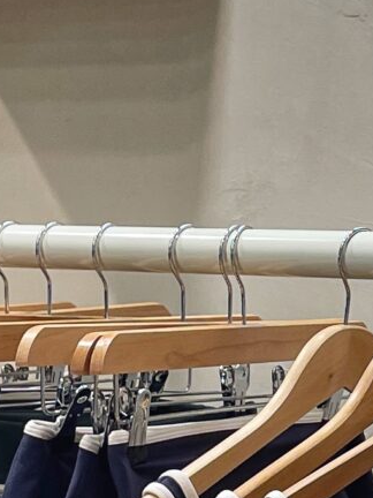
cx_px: 501
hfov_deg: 9.4
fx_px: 2213
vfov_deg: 12.8
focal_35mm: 154
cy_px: 301
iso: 50
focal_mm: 4.2
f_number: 1.6
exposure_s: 1/100
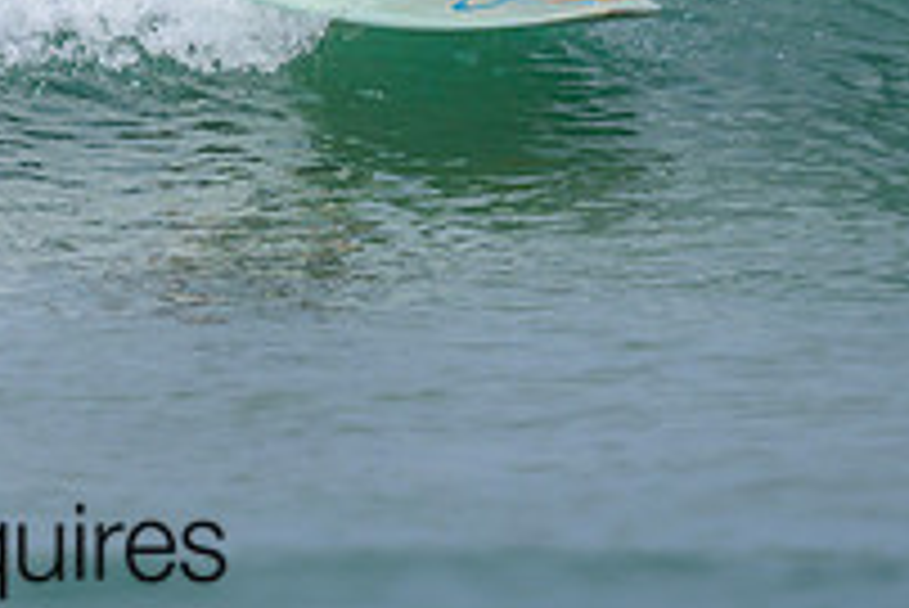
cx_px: -387
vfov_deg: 0.4
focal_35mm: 3159
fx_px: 79819
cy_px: -366
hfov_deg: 0.7
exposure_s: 1/2000
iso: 280
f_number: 6.3
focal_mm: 800
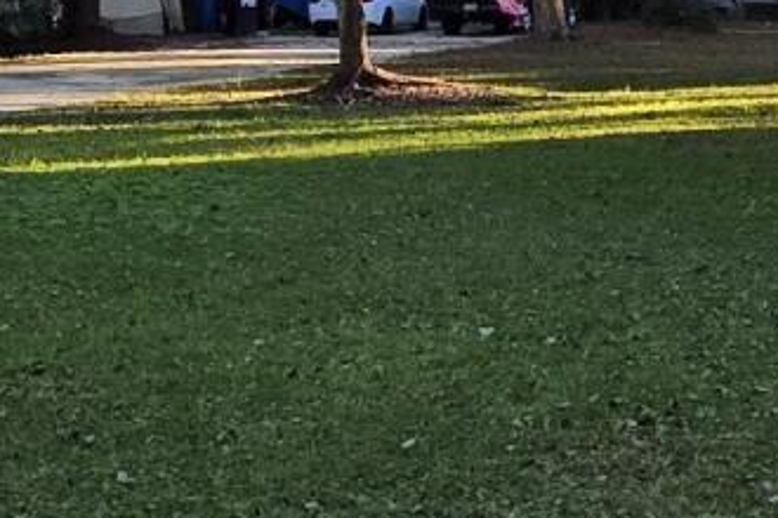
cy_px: 120
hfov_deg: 23.3
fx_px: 1772
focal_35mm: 82
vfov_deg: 16.6
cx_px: 844
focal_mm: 2.2
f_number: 1.9
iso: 40
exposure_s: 1/276
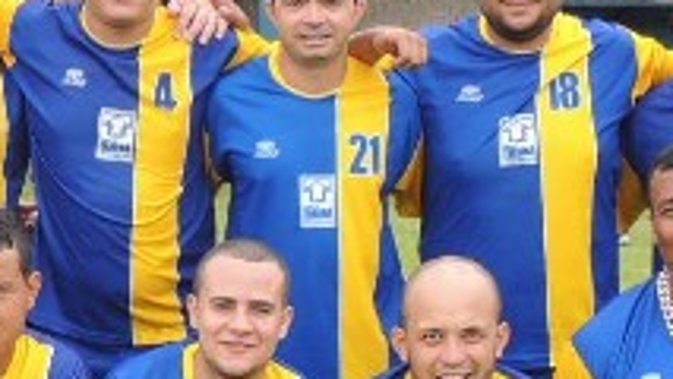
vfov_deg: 8.5
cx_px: 92
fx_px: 2553
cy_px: 347
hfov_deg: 14.9
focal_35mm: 143
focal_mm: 6.2
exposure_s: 1/160
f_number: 3.3
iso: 100
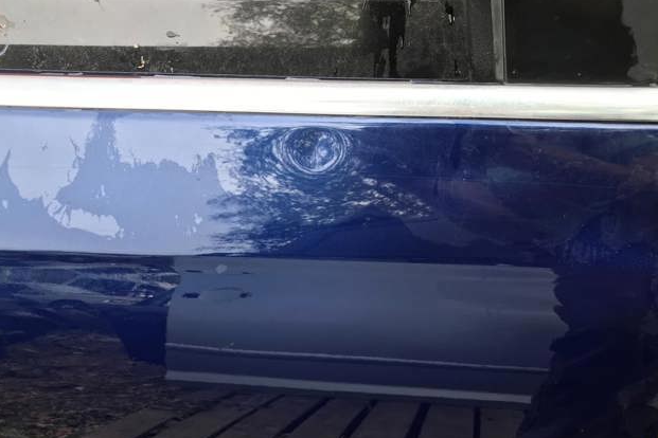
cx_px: 336
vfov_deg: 43.6
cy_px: 214
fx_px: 548
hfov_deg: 61.9
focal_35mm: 30
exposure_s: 1/156
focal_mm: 3.99
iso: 20
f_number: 1.8
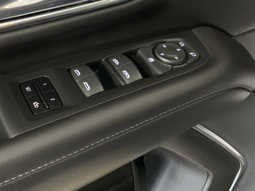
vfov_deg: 28.1
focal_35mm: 50
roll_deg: +3.6
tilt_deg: -39.5
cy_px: 24
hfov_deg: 38.1
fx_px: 368
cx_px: 106
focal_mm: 4.25
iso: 640
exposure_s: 1/24
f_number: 1.8
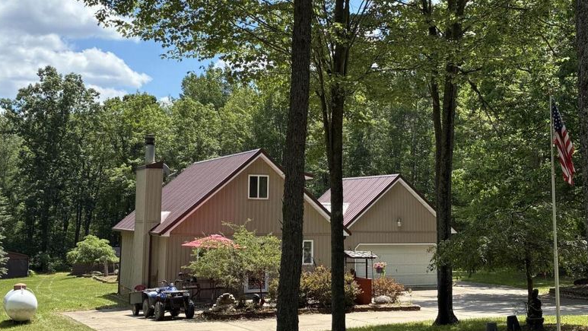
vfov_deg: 23.8
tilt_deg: +10.4
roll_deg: -0.1
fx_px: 780
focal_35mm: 50
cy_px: 104
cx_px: 307
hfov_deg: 41.3
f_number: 1.64
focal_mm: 4.2
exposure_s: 1/955
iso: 25
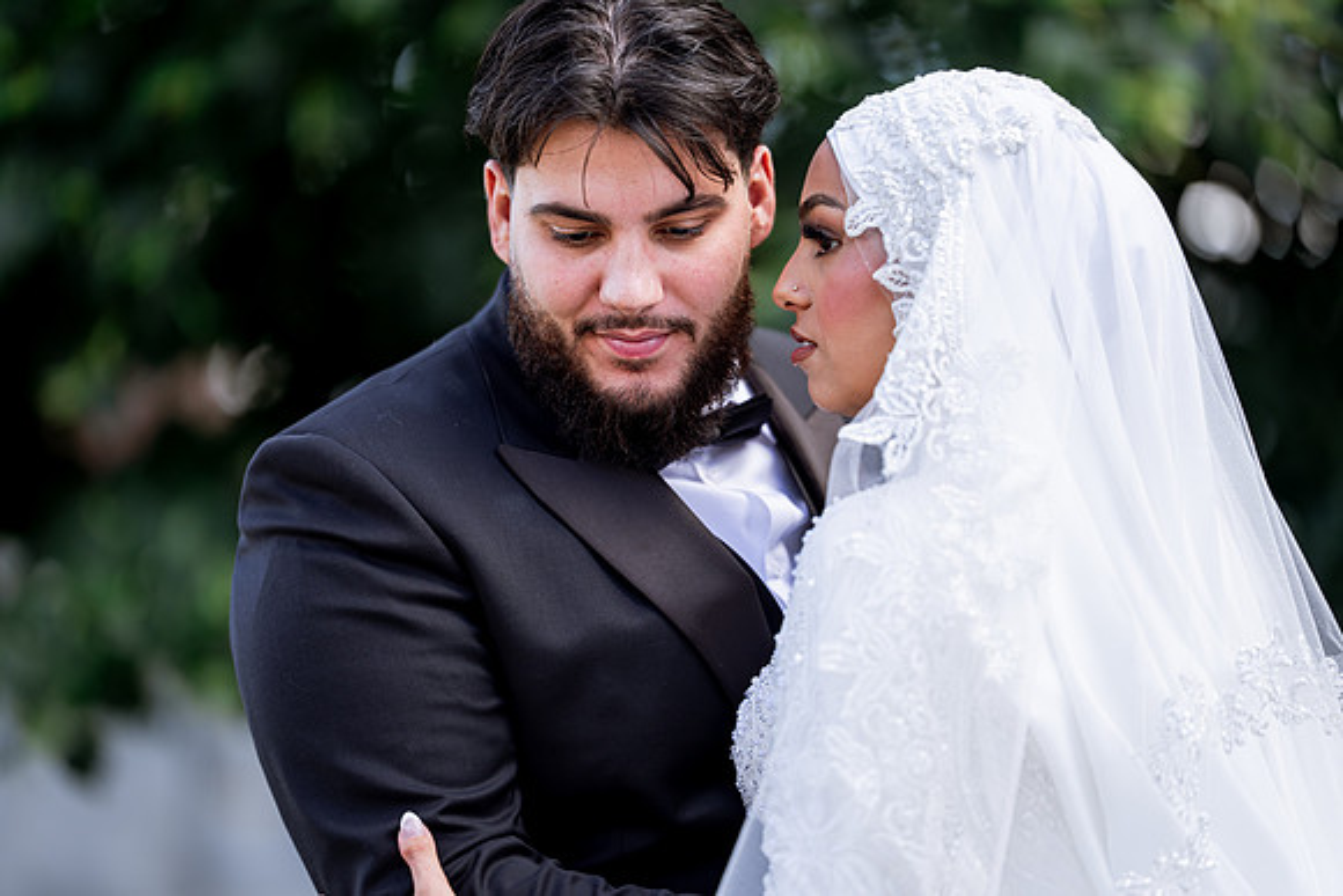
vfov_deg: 9.2
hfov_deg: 13.7
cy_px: 448
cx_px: 672
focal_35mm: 150
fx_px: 5597
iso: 100
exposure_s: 1/640
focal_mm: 150
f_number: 2
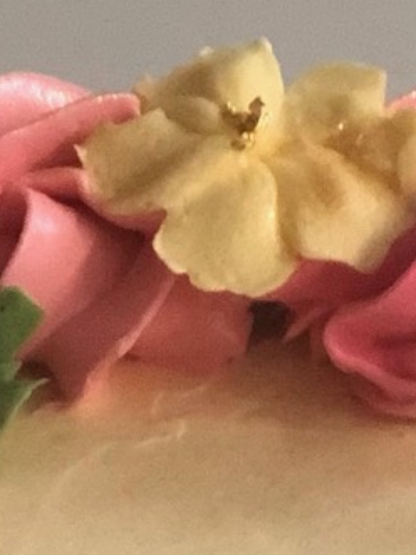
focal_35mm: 353
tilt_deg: -43.2
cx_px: 273
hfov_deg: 4.2
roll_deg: -0.6
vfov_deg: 5.4
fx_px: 5660
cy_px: 1345
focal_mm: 6.6
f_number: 2.8
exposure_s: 1/33
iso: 100
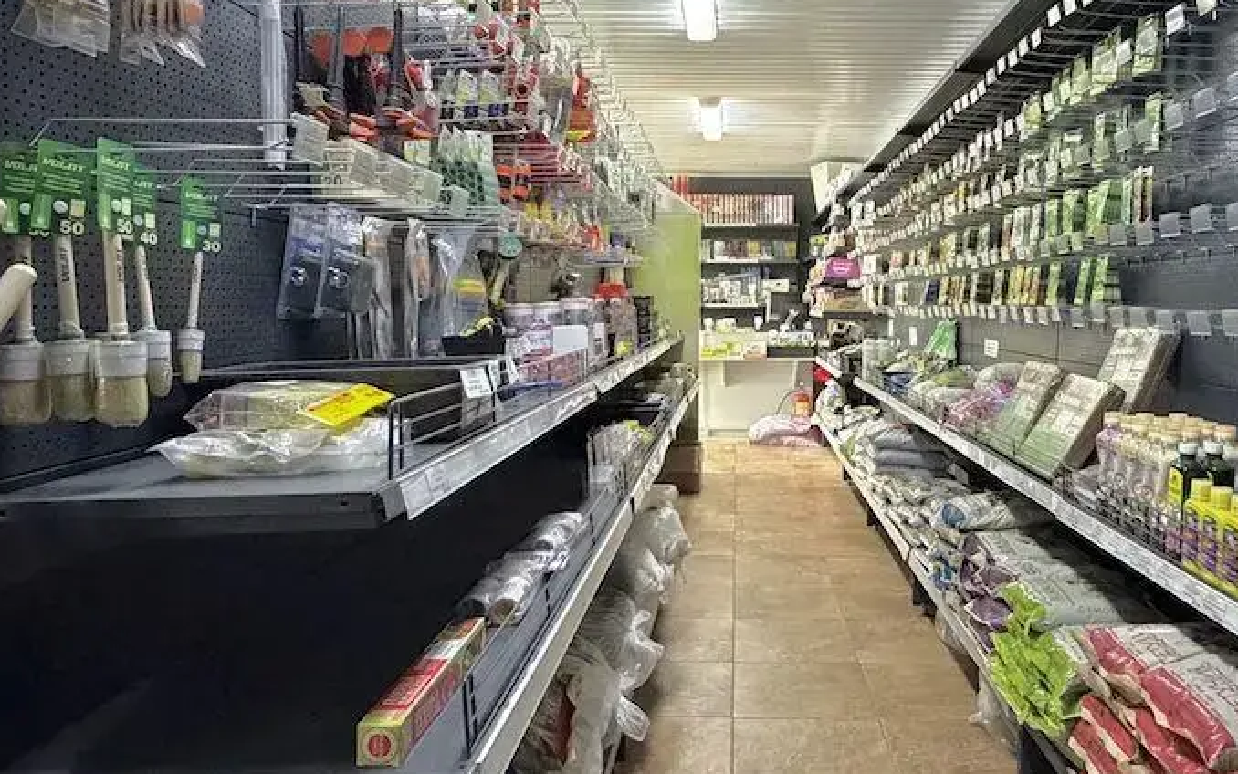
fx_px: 945
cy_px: 330
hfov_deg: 65.8
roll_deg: -0.8
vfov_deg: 44.4
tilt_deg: -2.1
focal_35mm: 28
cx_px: 745
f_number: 2.2
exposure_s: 1/50
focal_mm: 2.22
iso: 1000
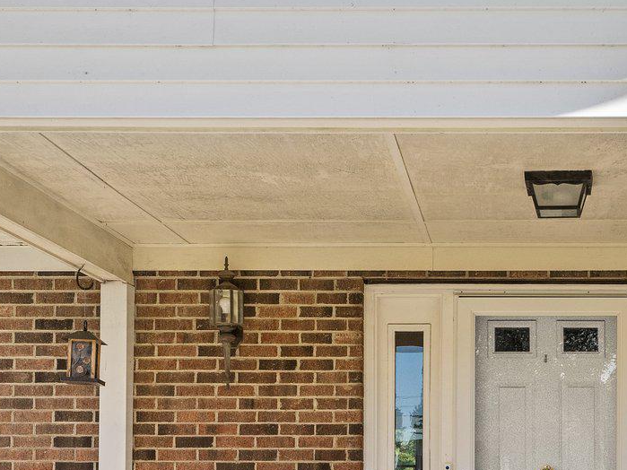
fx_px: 1164
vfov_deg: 21.7
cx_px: 561
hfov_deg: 29.0
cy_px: 506
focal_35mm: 64
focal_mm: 22.8
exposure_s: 1/640
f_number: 8
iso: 640
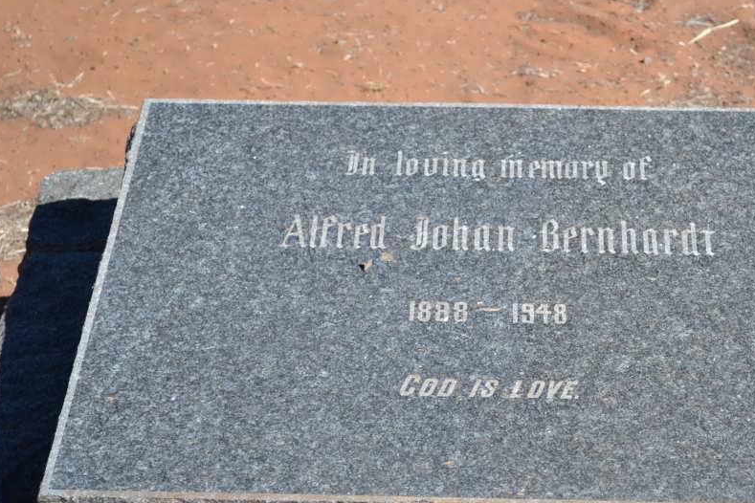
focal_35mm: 105
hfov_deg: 19.4
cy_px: 312
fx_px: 2202
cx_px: 515
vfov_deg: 13.0
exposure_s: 1/125
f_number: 5.6
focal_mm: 46
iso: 140
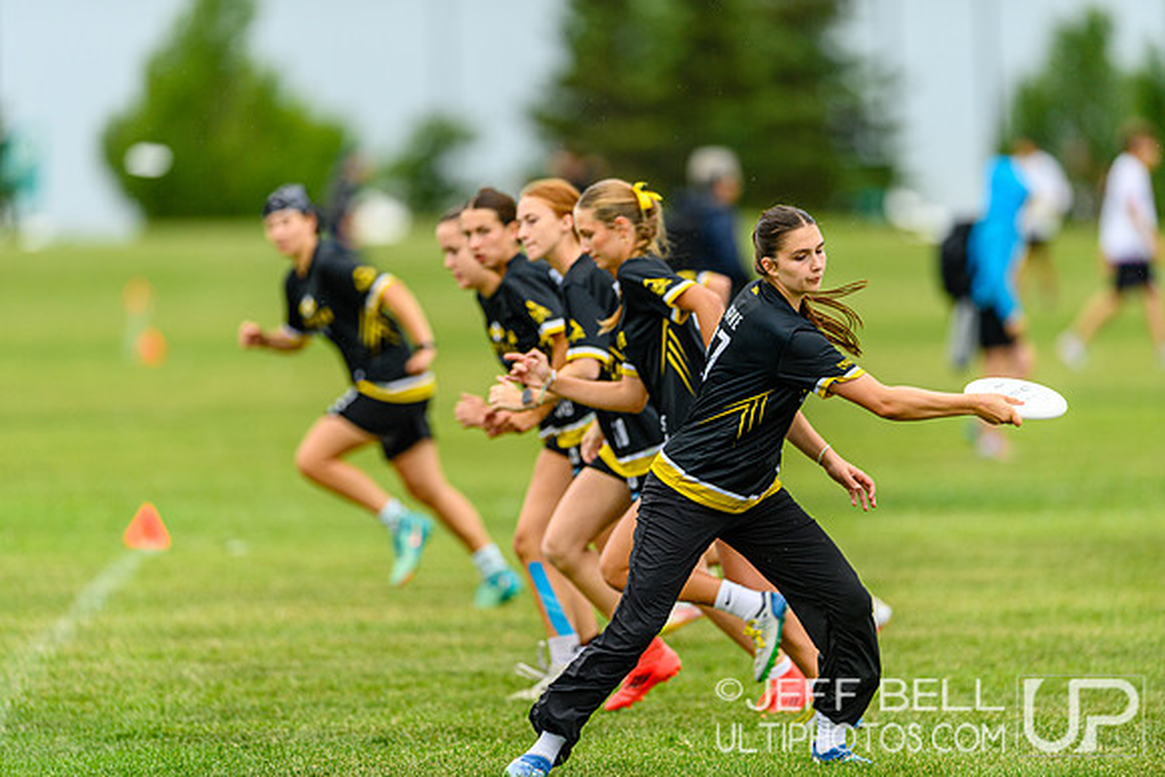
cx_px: 582
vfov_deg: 3.4
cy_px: 388
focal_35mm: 400
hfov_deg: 5.2
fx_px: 12947
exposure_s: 1/1250
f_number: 3.2
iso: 360
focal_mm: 400
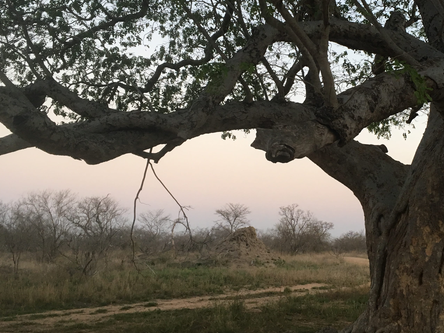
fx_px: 590
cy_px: 127
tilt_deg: +11.0
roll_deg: +0.2
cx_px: 301
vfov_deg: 31.4
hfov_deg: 40.7
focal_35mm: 46
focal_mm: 4.15
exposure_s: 1/33
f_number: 2.2
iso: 50
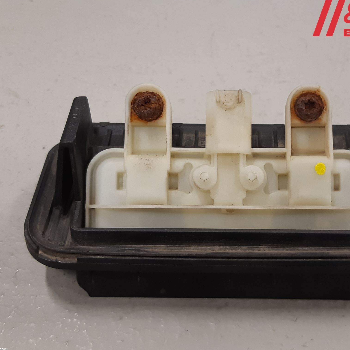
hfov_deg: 52.0
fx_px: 355
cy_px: 174
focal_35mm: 31
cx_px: 218
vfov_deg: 52.5
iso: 100
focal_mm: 3.93
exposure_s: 1/50
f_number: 1.7
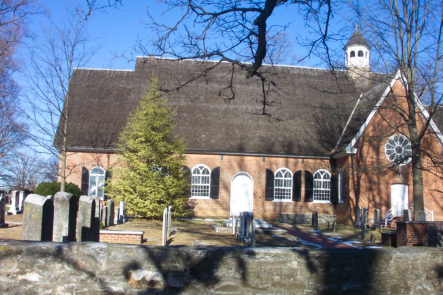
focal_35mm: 41
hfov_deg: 47.3
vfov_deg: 32.6
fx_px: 504
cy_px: 132
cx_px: 245
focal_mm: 7.5
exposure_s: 1/125
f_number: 9.5
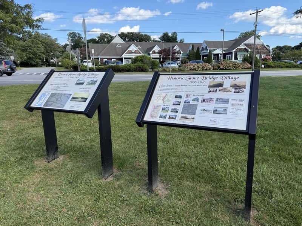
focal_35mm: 24
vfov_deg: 56.8
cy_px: 113
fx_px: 209
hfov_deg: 71.6
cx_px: 151
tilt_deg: -9.3
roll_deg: +0.9
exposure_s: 1/1770
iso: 80
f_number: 1.78
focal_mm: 6.76
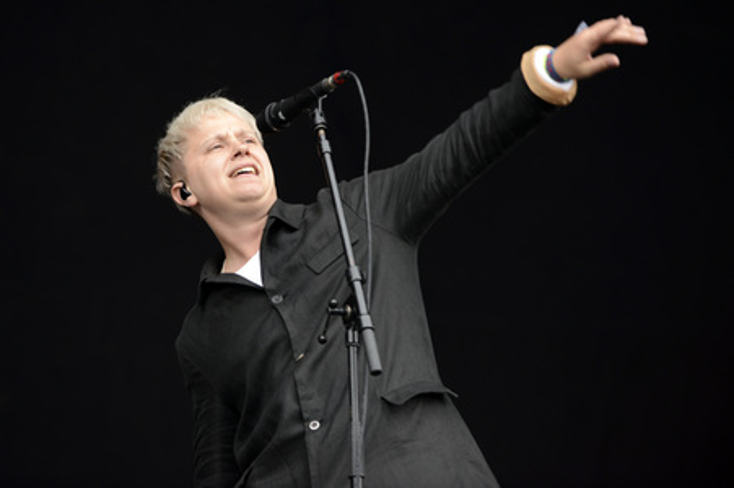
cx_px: 367
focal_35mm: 180
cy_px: 244
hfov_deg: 11.4
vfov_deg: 7.6
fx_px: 3667
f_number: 4
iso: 800
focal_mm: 180
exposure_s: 1/320
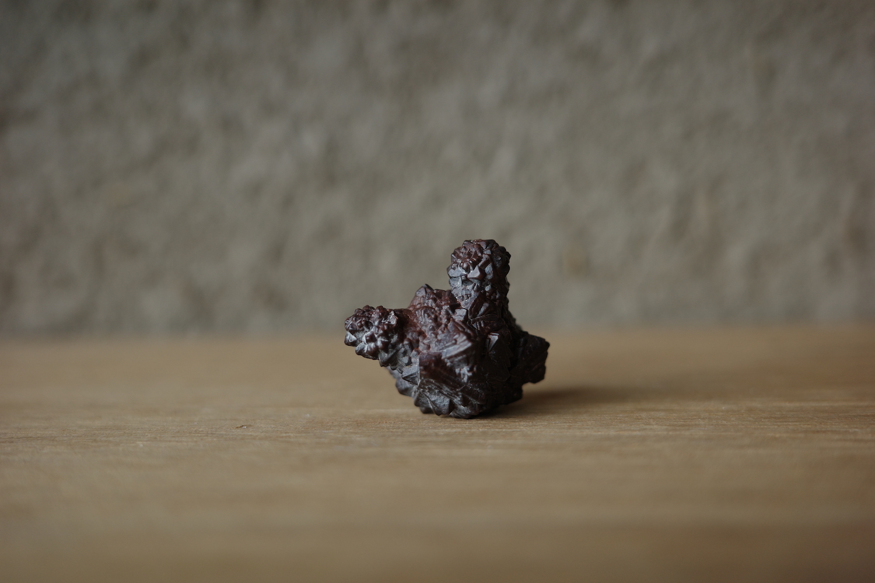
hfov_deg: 48.5
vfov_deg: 33.4
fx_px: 972
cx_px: 438
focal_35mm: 40
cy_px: 292
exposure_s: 1/100
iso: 200
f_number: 2.8
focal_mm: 26
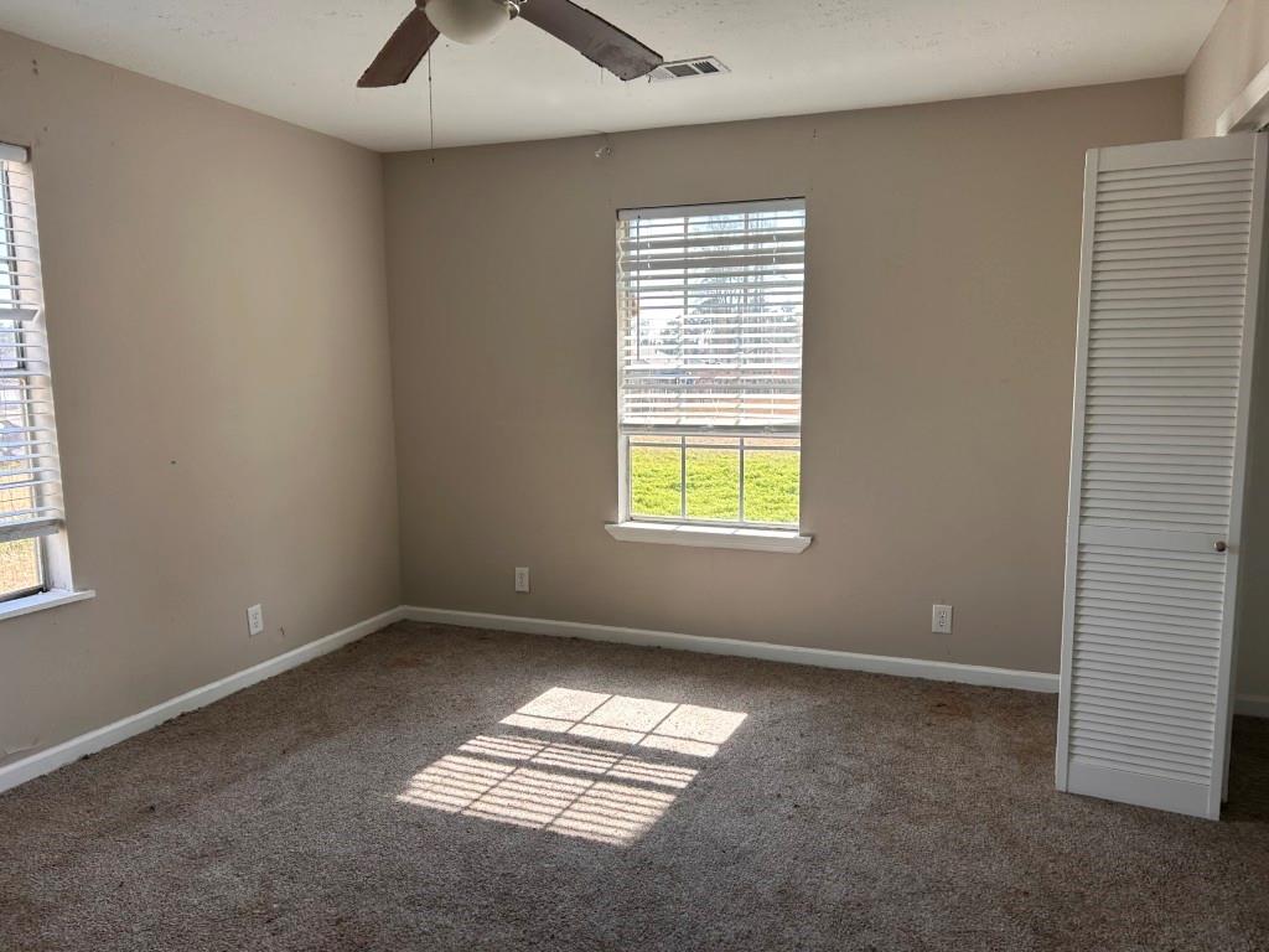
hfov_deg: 67.3
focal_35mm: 26
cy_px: 476
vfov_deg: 53.1
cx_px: 634
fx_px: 953
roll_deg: +1.6
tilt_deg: -1.8
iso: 50
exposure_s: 1/471
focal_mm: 5.7
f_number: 1.5
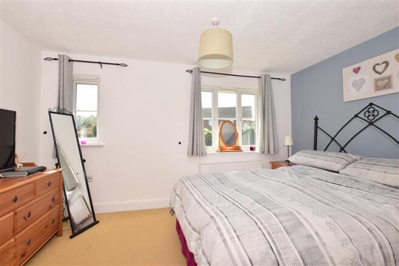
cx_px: 200
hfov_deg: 100.4
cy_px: 133
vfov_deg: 77.3
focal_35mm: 15
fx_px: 166
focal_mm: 10
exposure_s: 1/200
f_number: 9
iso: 200
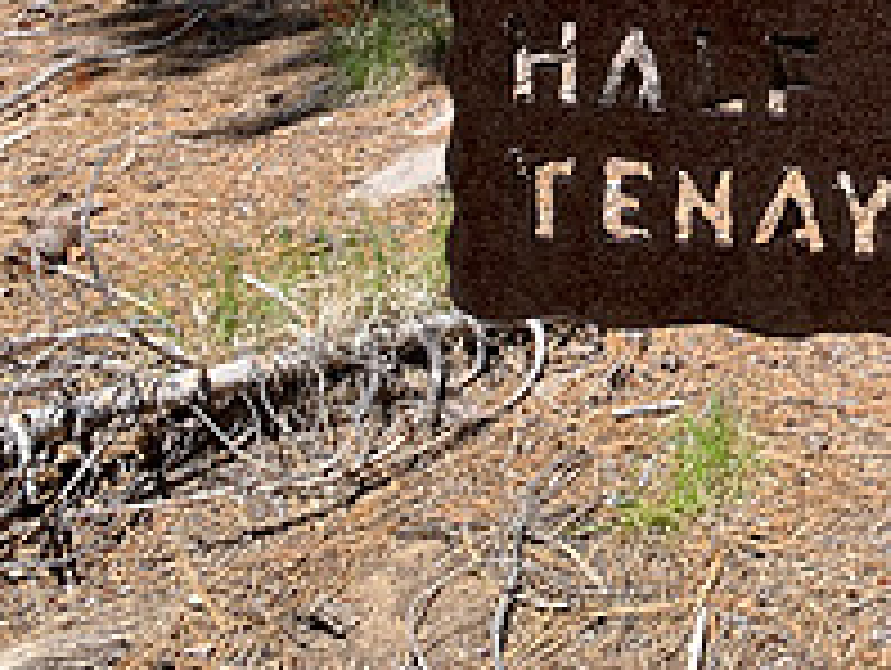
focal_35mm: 76
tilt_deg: -3.5
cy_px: -146
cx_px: 1156
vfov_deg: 18.4
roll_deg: +1.9
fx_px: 1959
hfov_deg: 22.8
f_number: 1.8
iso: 25
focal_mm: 4.25
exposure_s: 1/743
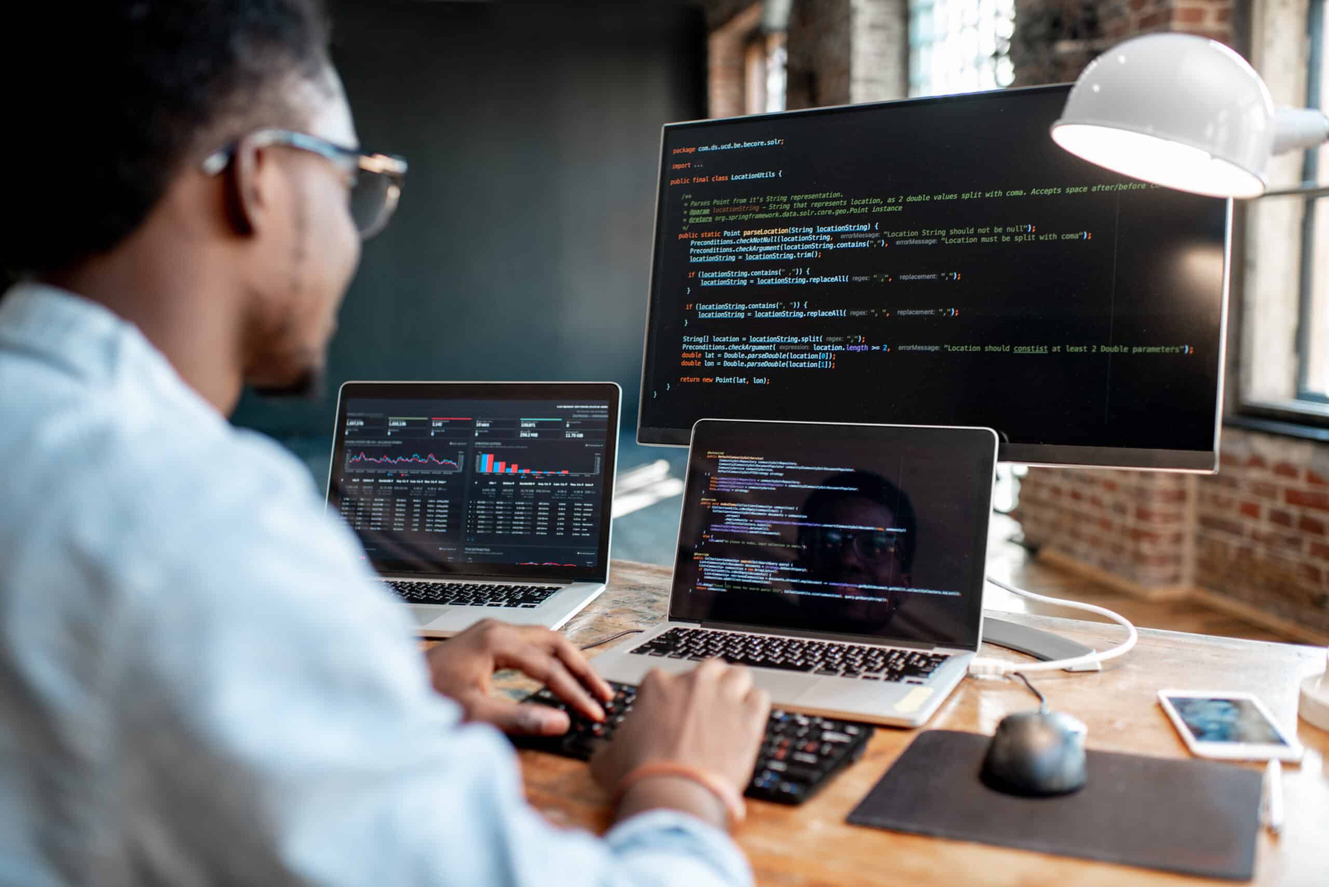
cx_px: 664
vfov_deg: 37.9
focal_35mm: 35
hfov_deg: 54.4
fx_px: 1293
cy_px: 444
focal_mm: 35
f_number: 2.2
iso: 250
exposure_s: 1/160
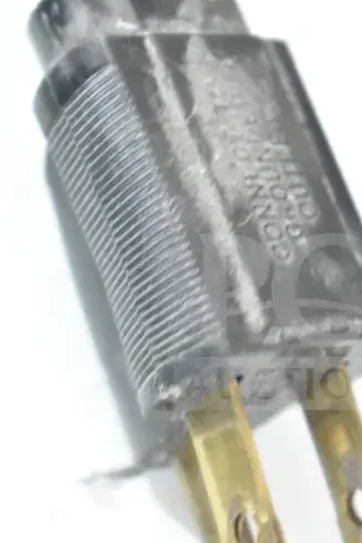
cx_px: 298
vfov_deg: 13.3
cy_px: 321
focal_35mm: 154
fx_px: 2320
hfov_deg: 8.9
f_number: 5.6
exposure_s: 1/100
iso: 12800
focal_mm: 55
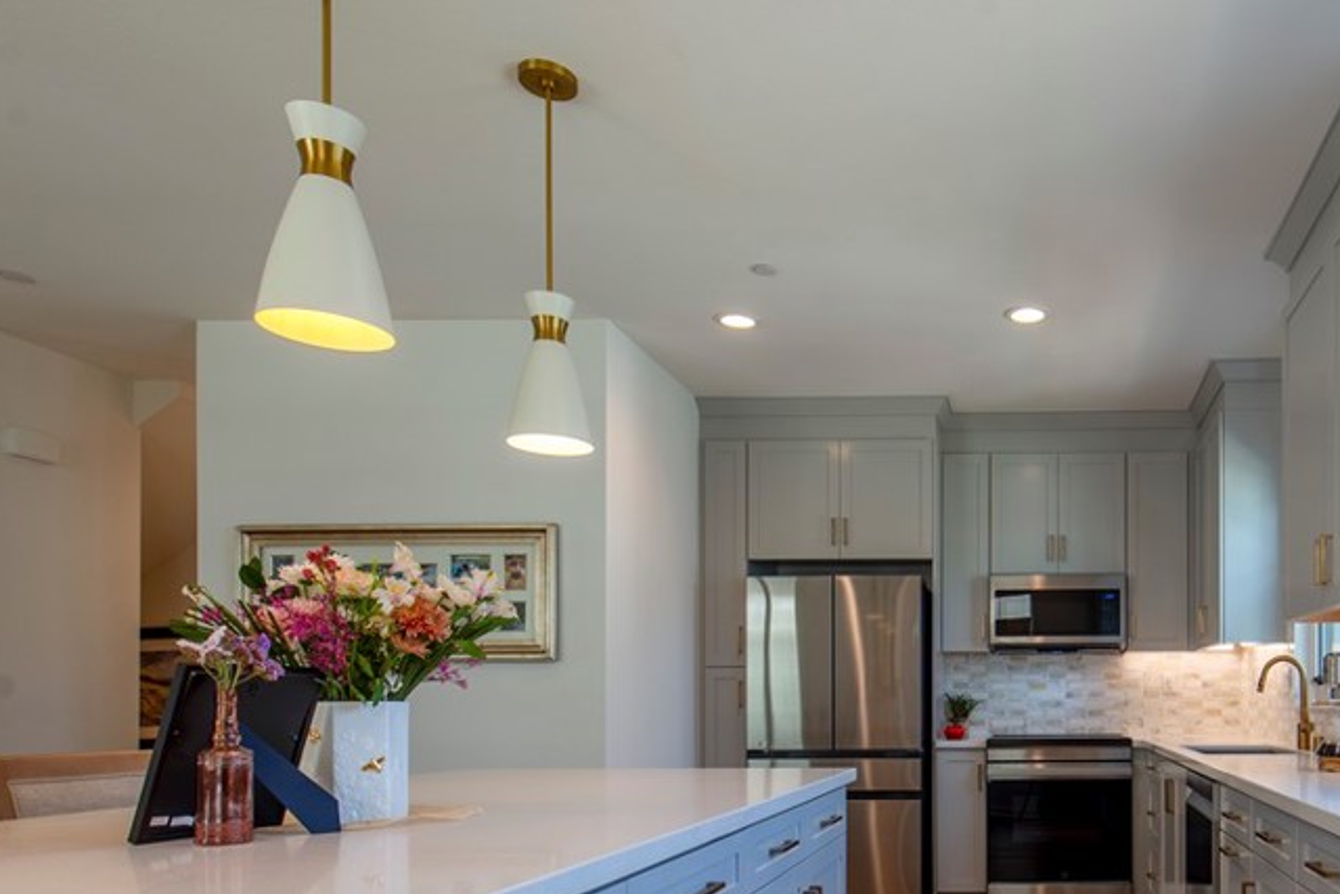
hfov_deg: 70.9
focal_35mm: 24
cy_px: 677
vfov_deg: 50.8
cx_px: 923
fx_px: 893
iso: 250
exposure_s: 1/160
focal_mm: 15
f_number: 6.3
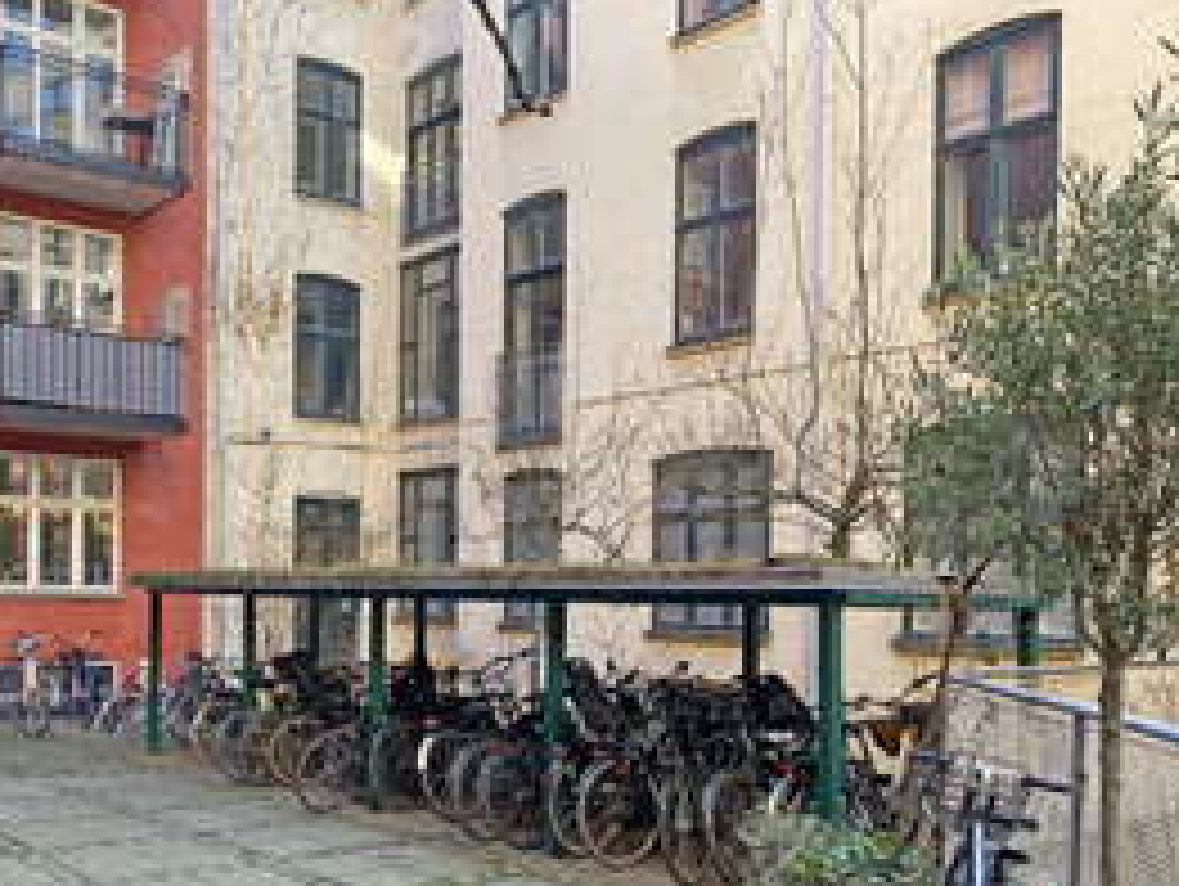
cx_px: 533
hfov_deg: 50.0
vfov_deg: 38.2
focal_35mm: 37
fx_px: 1261
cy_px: 612
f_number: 1.8
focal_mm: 4.25
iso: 50
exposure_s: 1/121
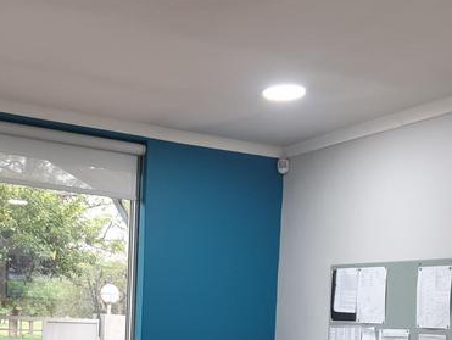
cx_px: 150
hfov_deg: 34.0
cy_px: 359
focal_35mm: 56
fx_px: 732
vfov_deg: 24.6
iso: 125
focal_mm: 4.3
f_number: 1.5
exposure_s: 1/50
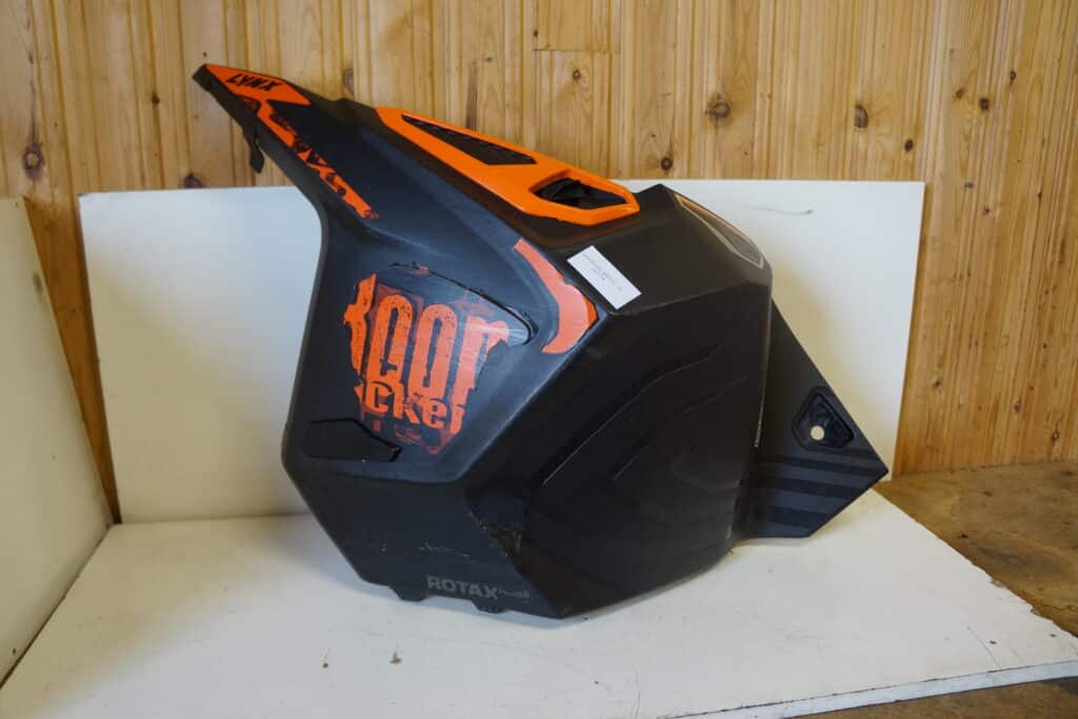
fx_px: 809
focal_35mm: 27
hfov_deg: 67.4
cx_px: 539
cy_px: 360
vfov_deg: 47.9
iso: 640
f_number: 3.5
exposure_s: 1/60
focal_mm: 18
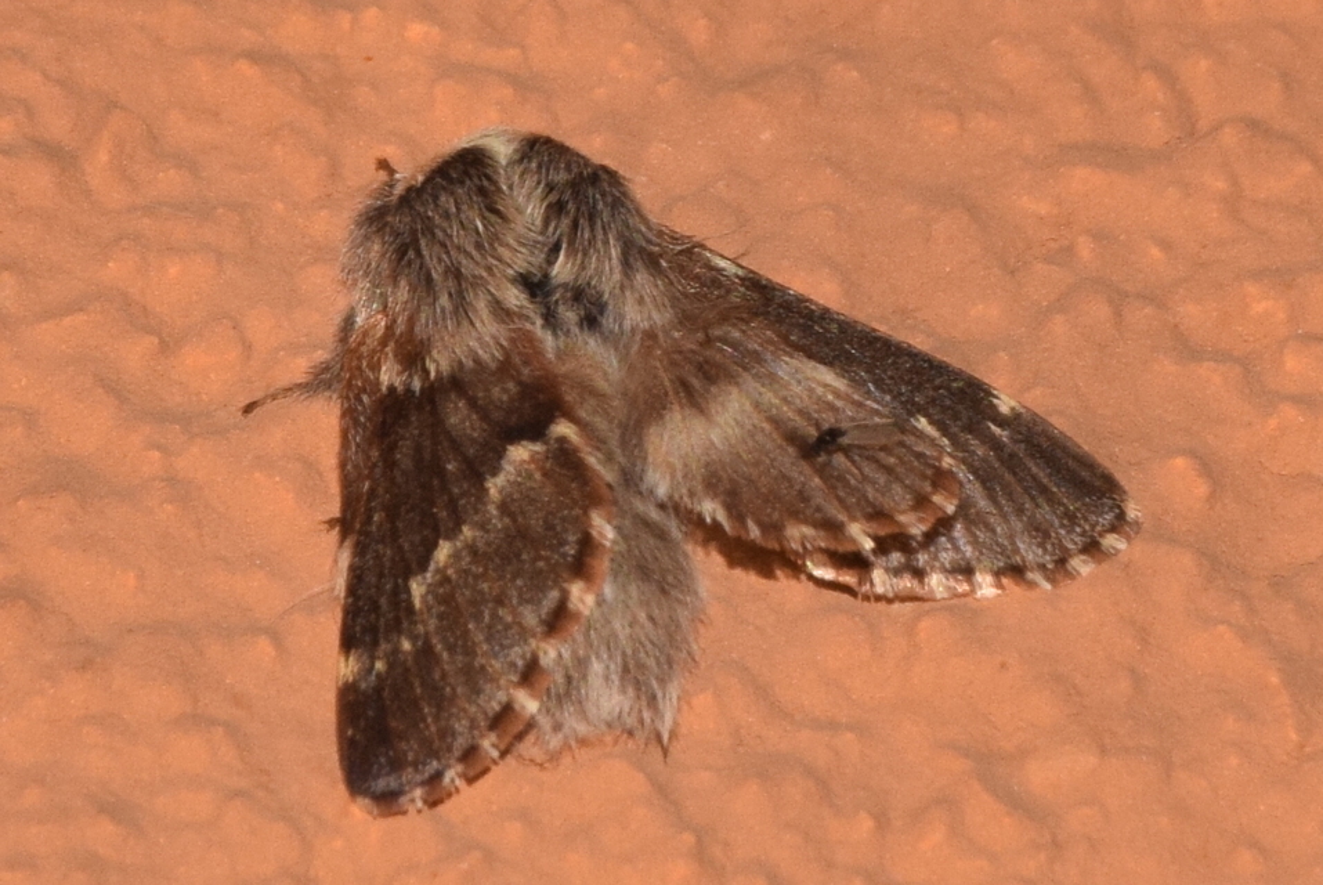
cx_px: 662
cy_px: 442
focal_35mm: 210
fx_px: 7724
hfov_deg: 9.8
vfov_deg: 6.6
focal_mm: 140
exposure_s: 1/160
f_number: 14
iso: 500
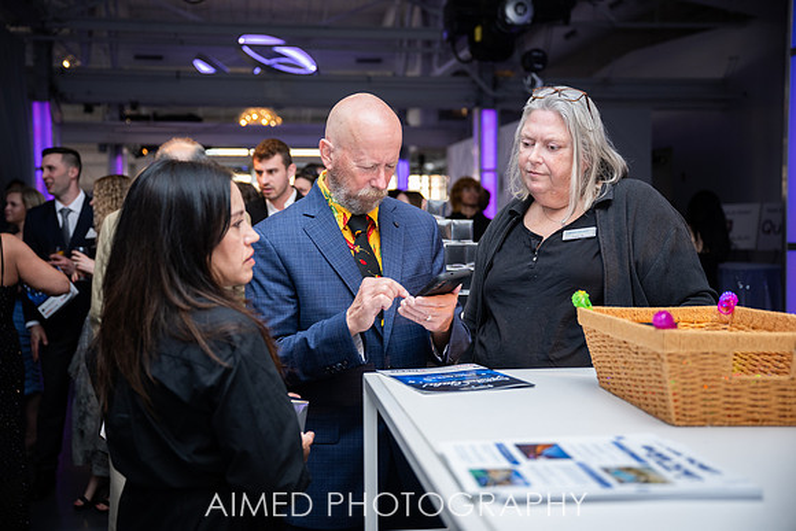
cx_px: 398
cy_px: 266
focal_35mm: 41
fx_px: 907
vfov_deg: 32.6
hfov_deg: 47.4
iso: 640
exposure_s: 1/200
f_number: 2.8
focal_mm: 41
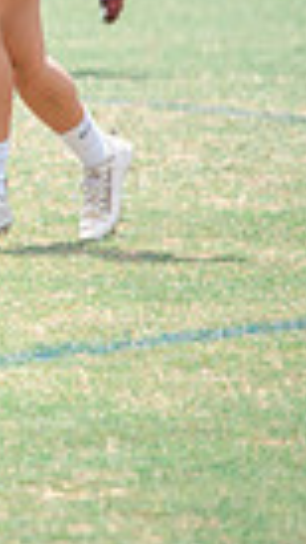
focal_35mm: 889
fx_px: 12831
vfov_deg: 2.4
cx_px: -815
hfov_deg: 1.4
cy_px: -121
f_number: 4.5
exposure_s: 1/1250
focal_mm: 200
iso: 250
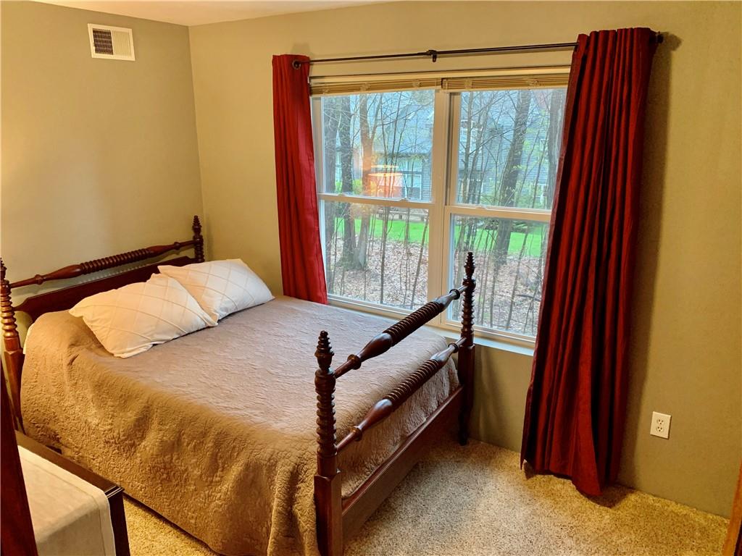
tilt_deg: -17.6
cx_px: 371
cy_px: 278
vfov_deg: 53.1
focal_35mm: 26
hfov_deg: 67.3
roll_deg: +0.4
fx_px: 557
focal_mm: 4.25
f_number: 1.8
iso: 250
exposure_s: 1/60
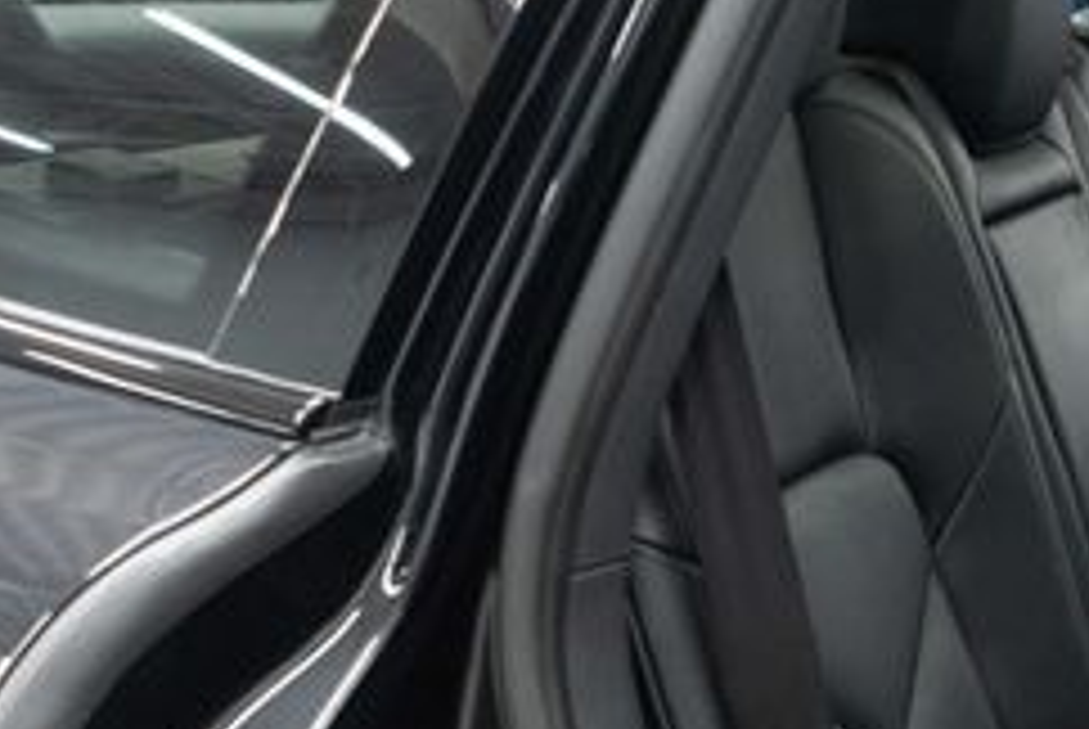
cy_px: 569
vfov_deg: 18.3
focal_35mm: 74
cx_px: 1278
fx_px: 2241
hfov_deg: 24.9
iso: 1250
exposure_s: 1/50
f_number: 3.2
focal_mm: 28
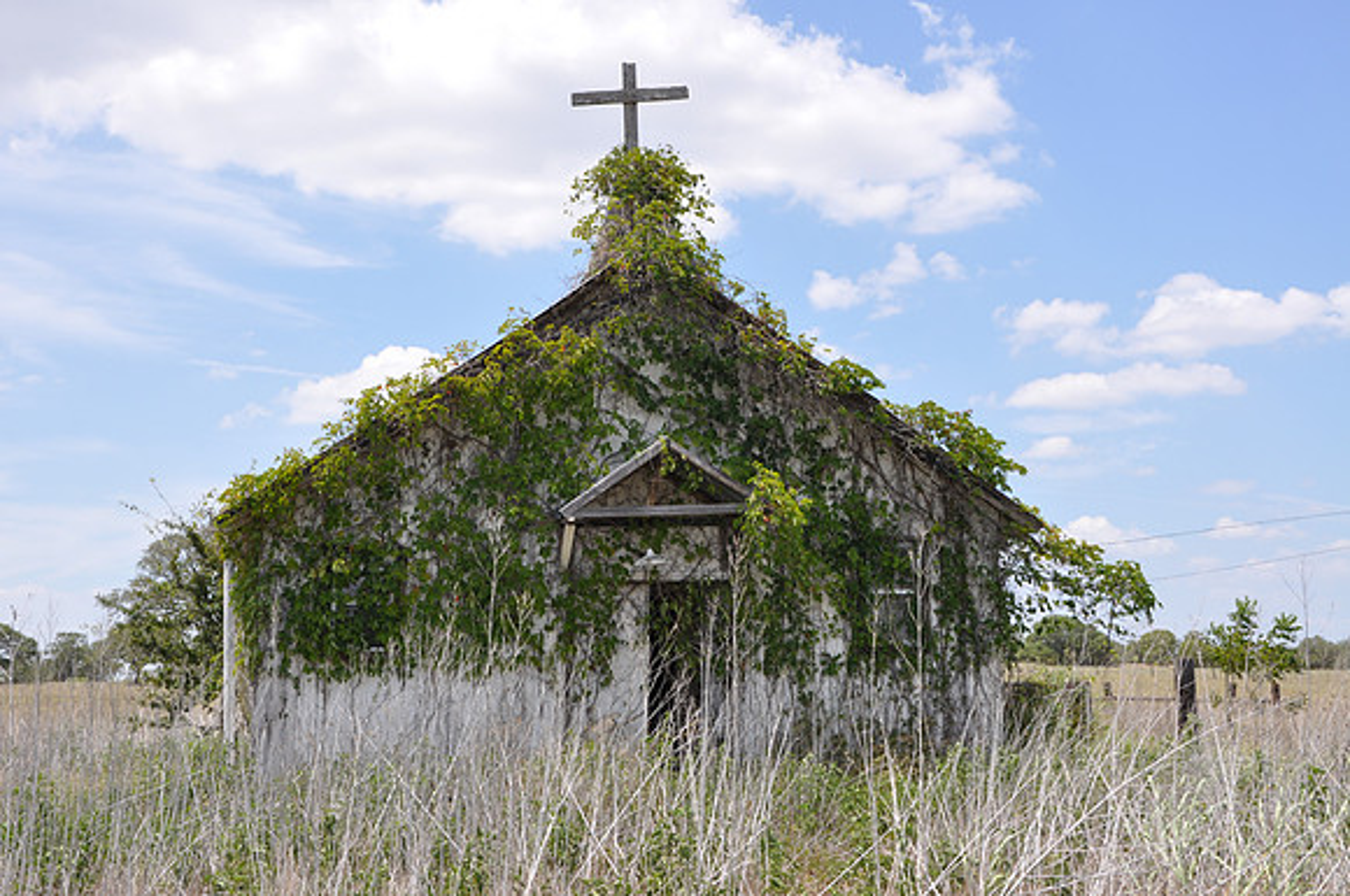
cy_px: 448
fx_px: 1797
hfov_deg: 41.2
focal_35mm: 48
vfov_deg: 28.0
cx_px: 675
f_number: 13
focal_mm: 32
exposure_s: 1/200
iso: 200
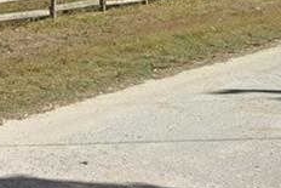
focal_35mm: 117
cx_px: -271
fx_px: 914
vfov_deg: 11.4
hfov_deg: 14.6
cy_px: -56
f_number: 8
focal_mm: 17
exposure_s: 1/800
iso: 320
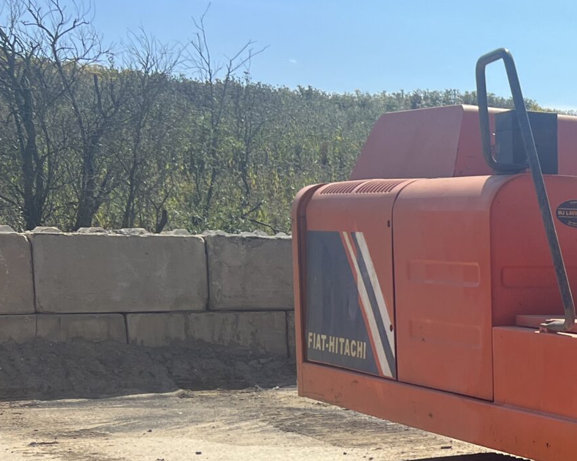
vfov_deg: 19.9
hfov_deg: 21.8
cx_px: 826
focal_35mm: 75
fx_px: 1281
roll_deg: +0.0
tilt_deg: -10.2
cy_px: 440
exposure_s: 1/3257
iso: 50
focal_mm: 5.7
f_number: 1.5
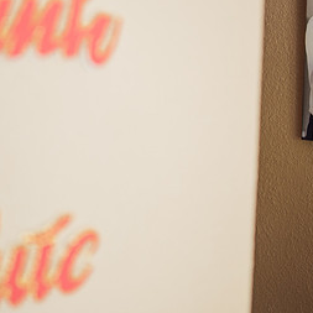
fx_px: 737
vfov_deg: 24.0
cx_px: 132
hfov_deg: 24.0
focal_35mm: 72
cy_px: 127
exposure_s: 1/160
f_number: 1.4
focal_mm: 35
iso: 640
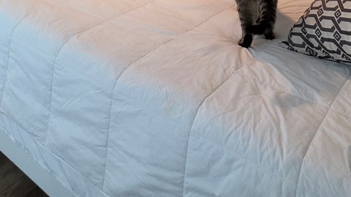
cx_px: 129
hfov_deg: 47.9
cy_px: -165
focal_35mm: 42
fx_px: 391
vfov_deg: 19.9
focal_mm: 2.2
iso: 250
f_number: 1.9
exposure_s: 1/120
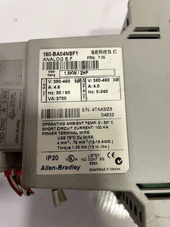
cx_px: 85
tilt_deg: -79.2
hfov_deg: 53.1
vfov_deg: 67.3
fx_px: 170
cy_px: 114
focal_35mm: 26
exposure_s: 1/60
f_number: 1.6
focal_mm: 4.2
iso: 125
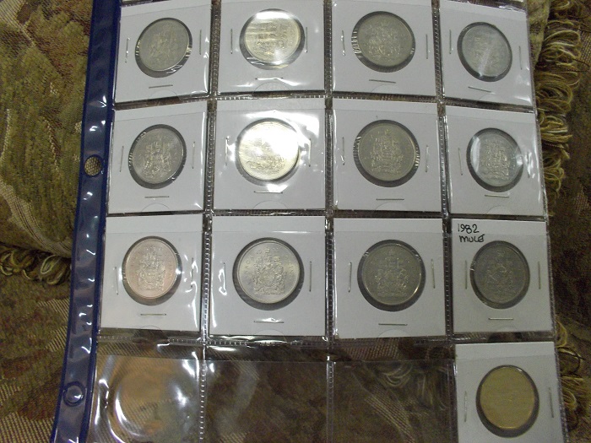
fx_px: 495
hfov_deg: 61.7
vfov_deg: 48.2
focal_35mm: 29
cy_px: 222
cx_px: 296
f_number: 3.3
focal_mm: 4.1
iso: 320
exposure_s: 1/25
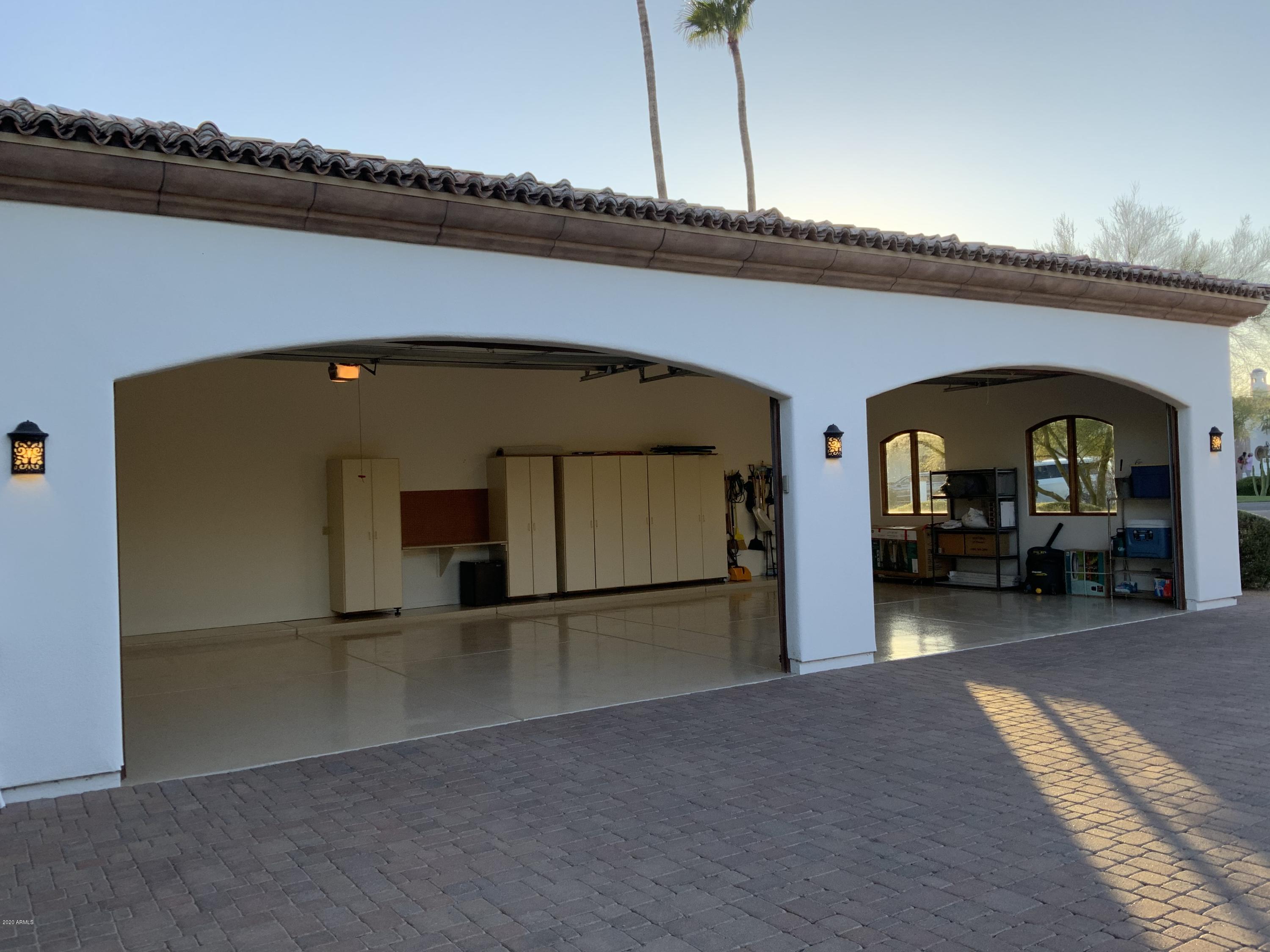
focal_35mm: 29
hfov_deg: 61.7
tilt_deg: +0.7
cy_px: 476
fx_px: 1064
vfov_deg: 48.2
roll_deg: +1.8
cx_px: 635
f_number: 1.8
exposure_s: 1/394
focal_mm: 3
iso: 16
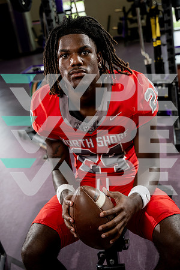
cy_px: 135
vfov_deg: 41.9
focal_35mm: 47
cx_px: 90
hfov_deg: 28.6
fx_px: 352
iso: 640
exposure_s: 1/250
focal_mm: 47
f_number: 4
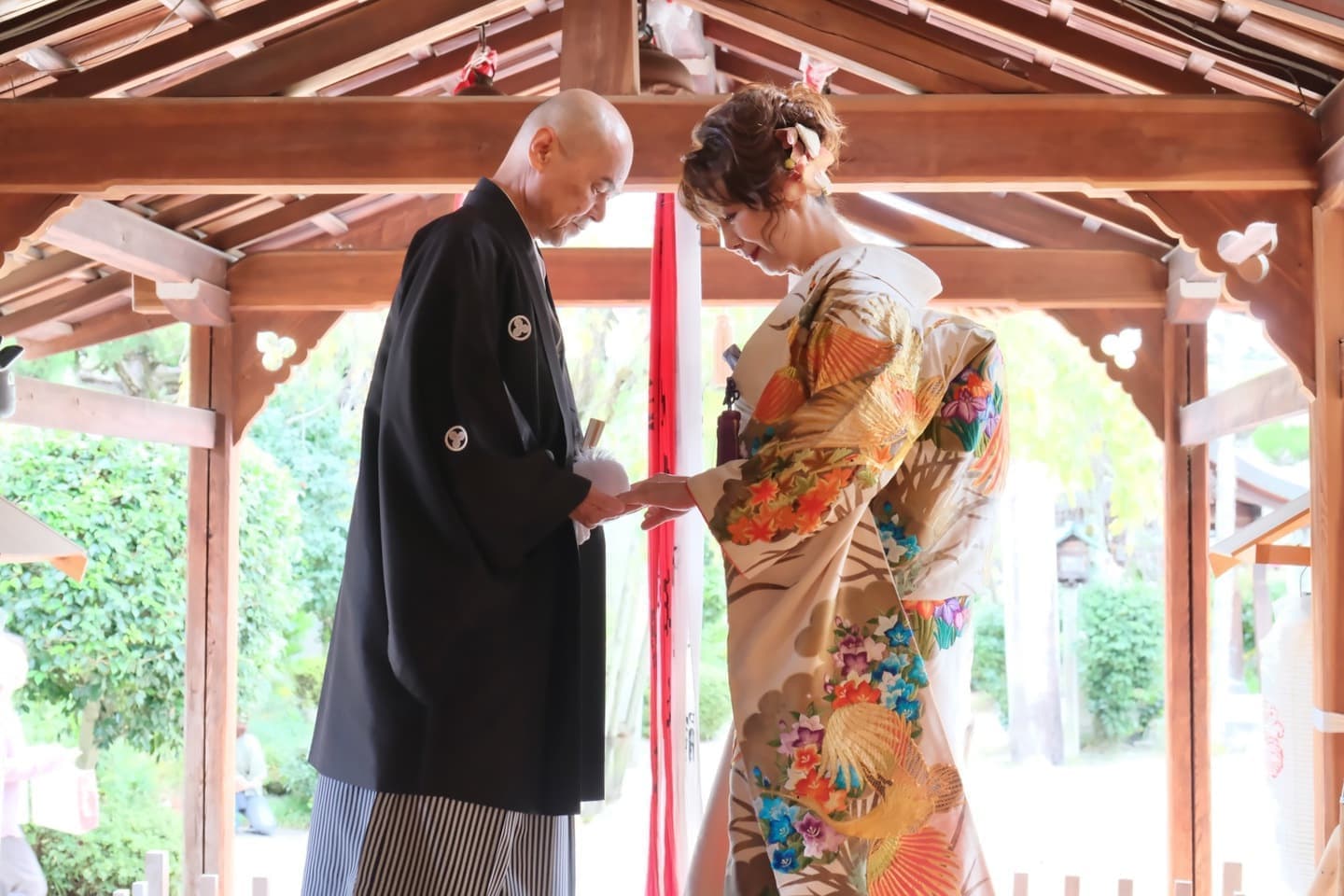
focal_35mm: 54
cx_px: 672
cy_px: 448
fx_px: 2016
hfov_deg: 36.9
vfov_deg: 25.1
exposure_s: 1/60
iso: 3200
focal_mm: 36.1
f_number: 4.5
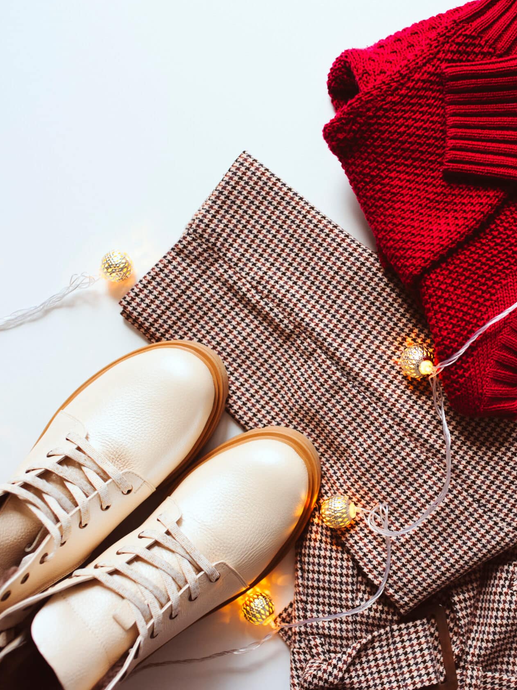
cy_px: 345
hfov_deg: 28.1
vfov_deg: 37.5
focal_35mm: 51
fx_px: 1016
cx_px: 389
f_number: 3.2
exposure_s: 1/125
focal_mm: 35
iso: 640
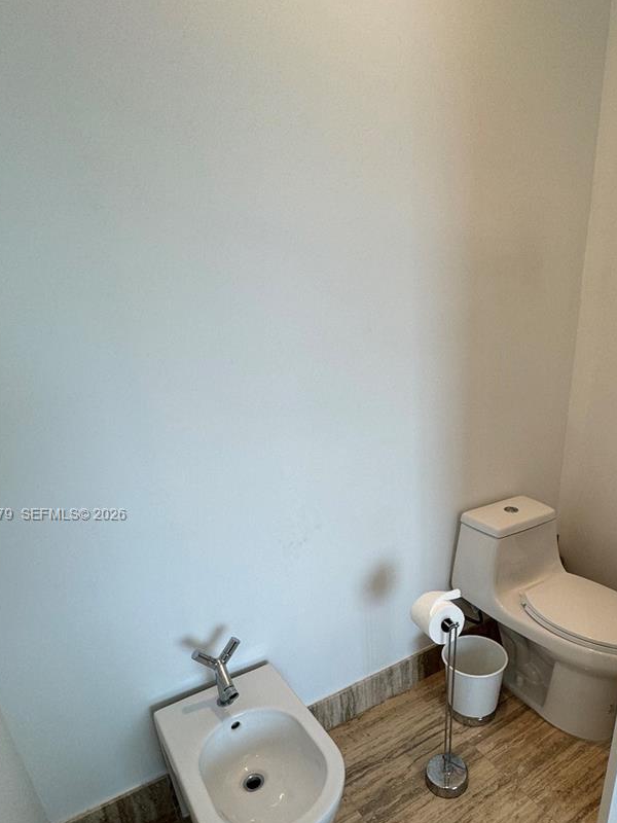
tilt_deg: -21.4
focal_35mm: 21
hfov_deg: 62.3
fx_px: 499
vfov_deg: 77.5
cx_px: 398
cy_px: 515
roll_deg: +0.6
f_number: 2.2
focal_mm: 2.22
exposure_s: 1/120
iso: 100
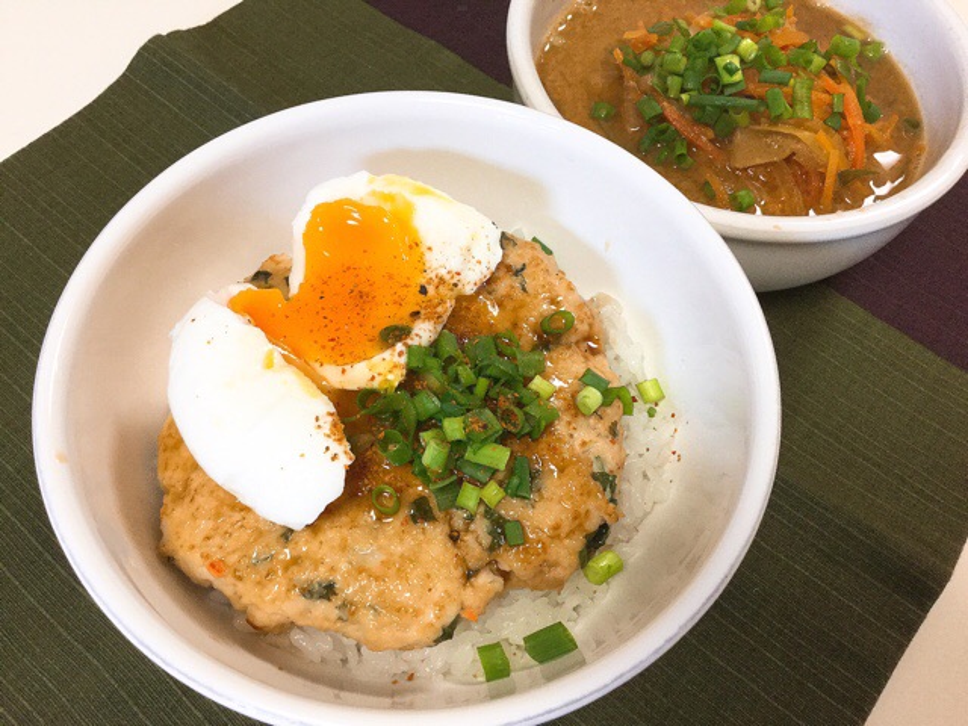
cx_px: 484
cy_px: 363
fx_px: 867
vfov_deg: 45.4
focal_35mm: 31
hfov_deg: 58.4
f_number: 2.4
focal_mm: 3.3
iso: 40
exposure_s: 1/30
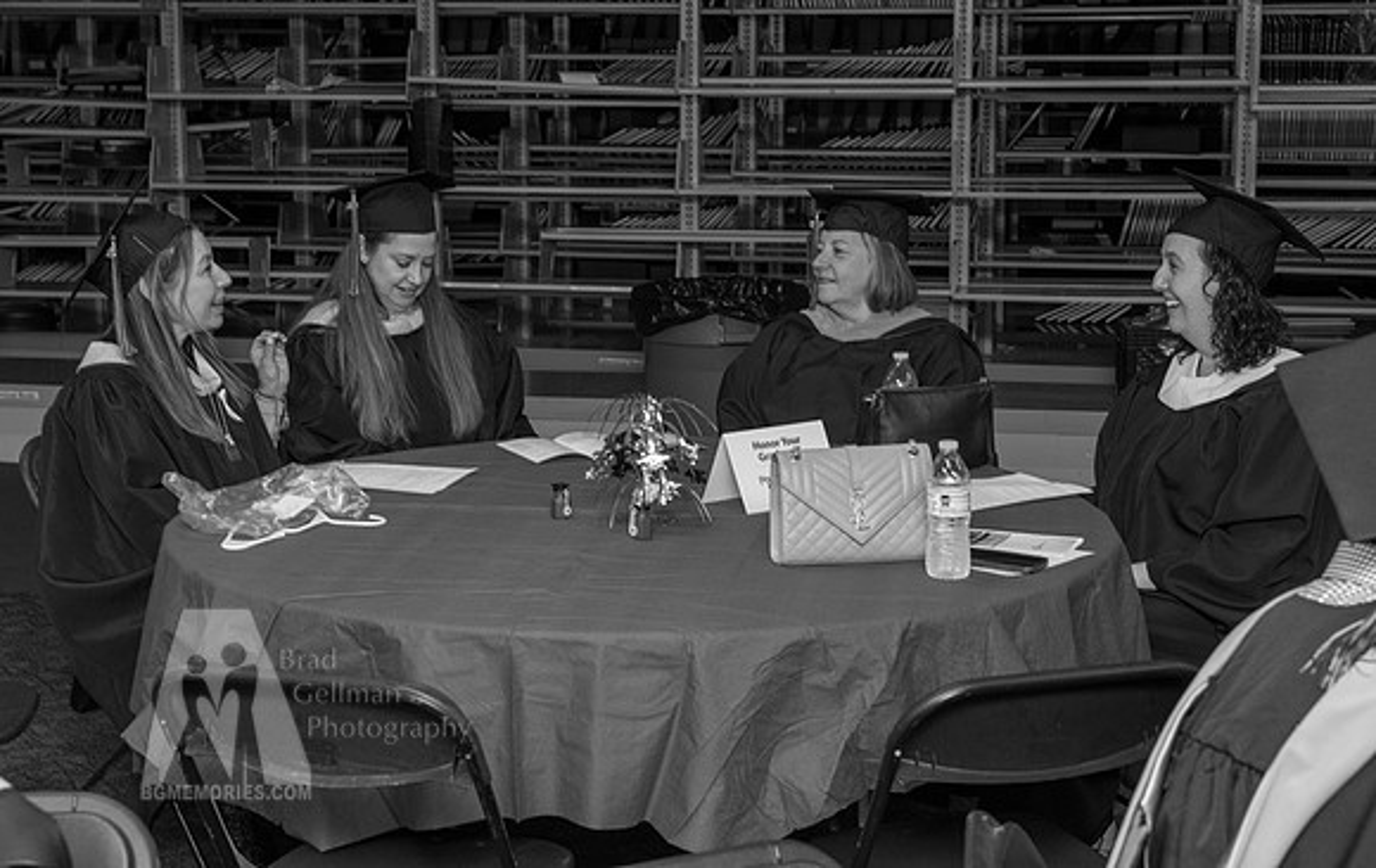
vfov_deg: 19.3
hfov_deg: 30.2
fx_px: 2551
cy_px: 374
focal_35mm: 68
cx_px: 675
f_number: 6.3
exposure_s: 1/60
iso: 1000
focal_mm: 62
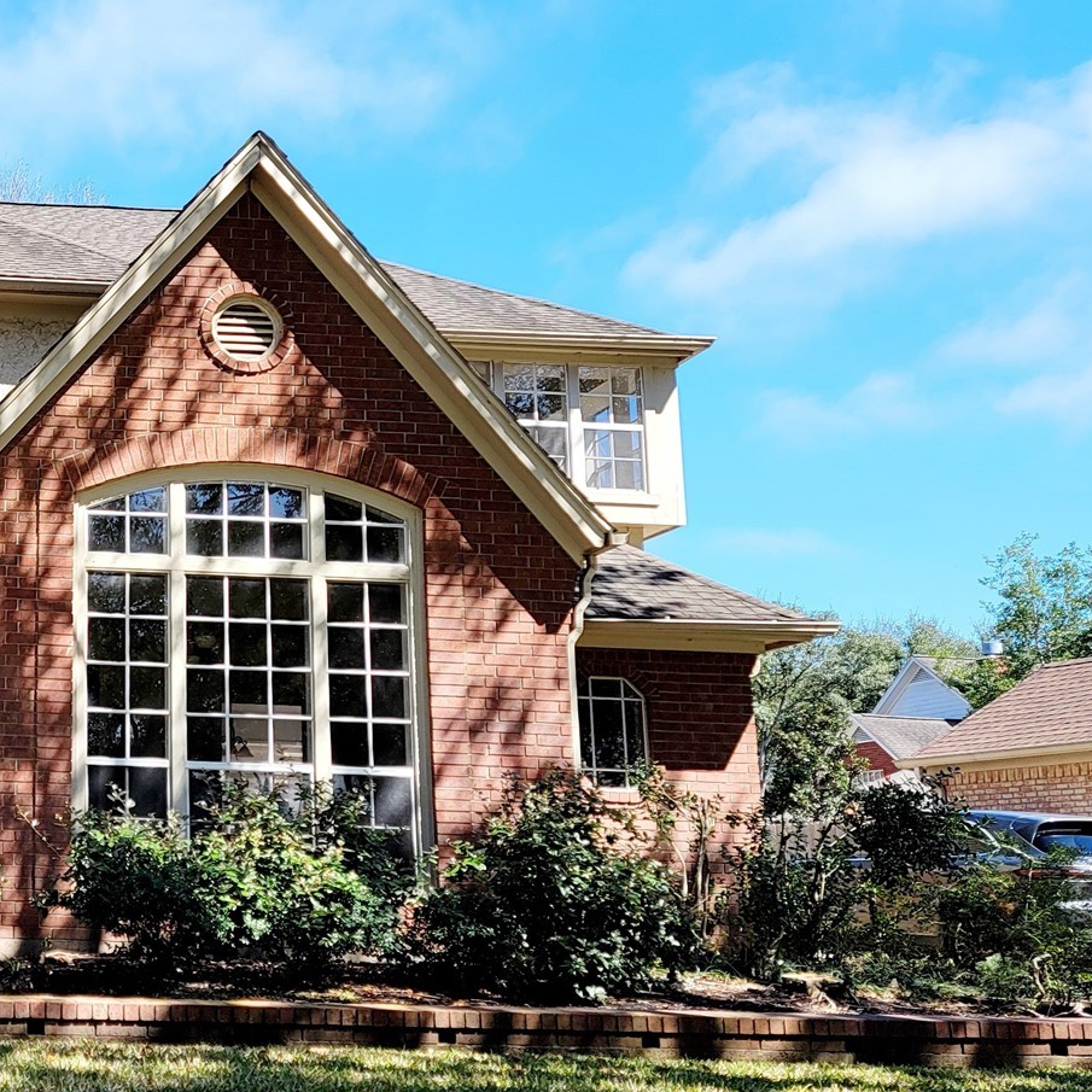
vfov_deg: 35.3
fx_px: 1713
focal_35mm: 48
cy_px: 492
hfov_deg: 31.8
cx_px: -68
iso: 16
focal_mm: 6.7
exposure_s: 1/556
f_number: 1.8
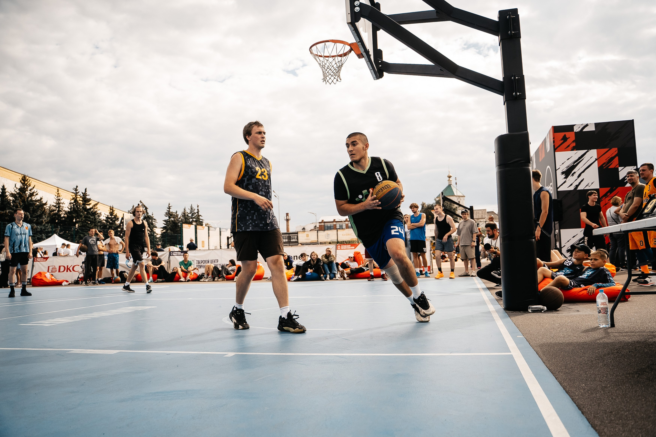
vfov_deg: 46.4
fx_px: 510
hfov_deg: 65.5
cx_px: 328
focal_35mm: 28
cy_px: 218
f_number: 3.5
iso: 320
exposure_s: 1/4000
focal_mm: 28
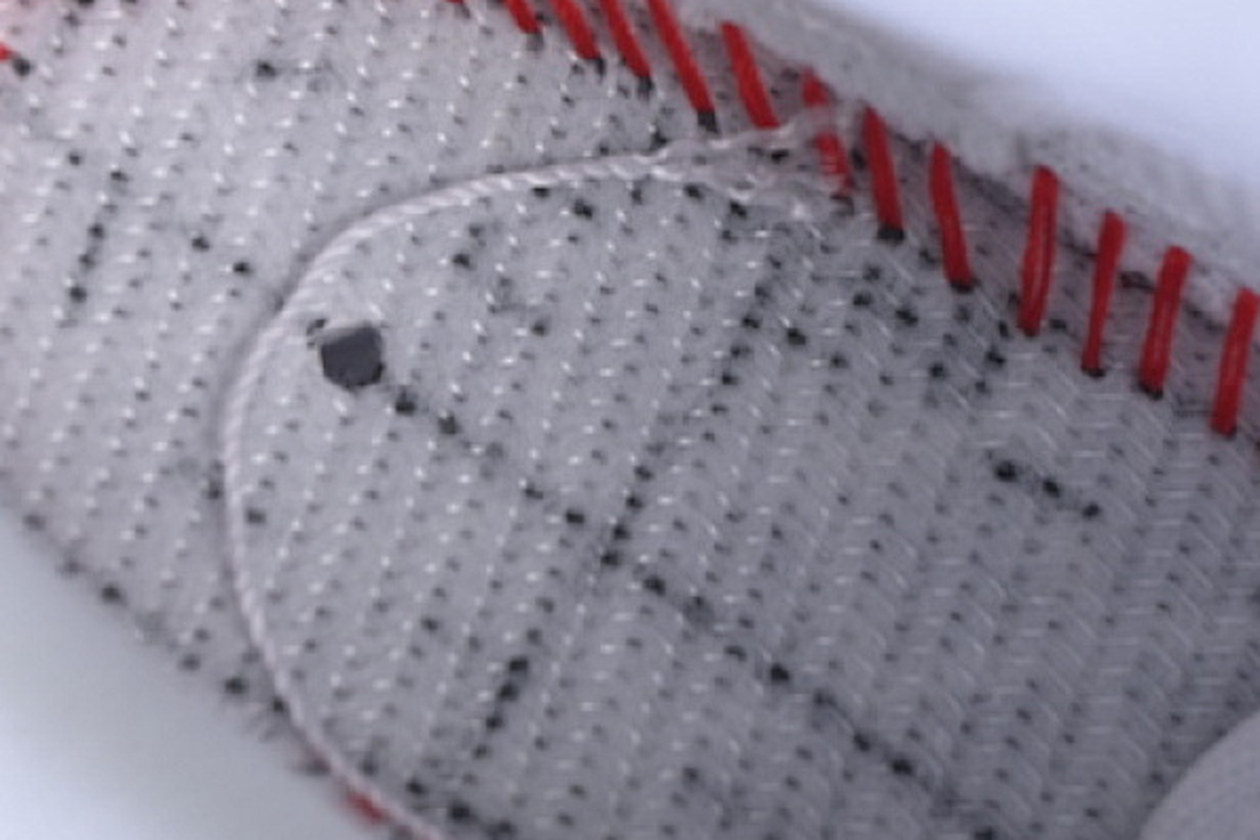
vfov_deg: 10.1
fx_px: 4758
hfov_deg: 15.1
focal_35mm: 136
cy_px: 267
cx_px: 600
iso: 160
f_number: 7.1
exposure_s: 1/80
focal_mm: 50
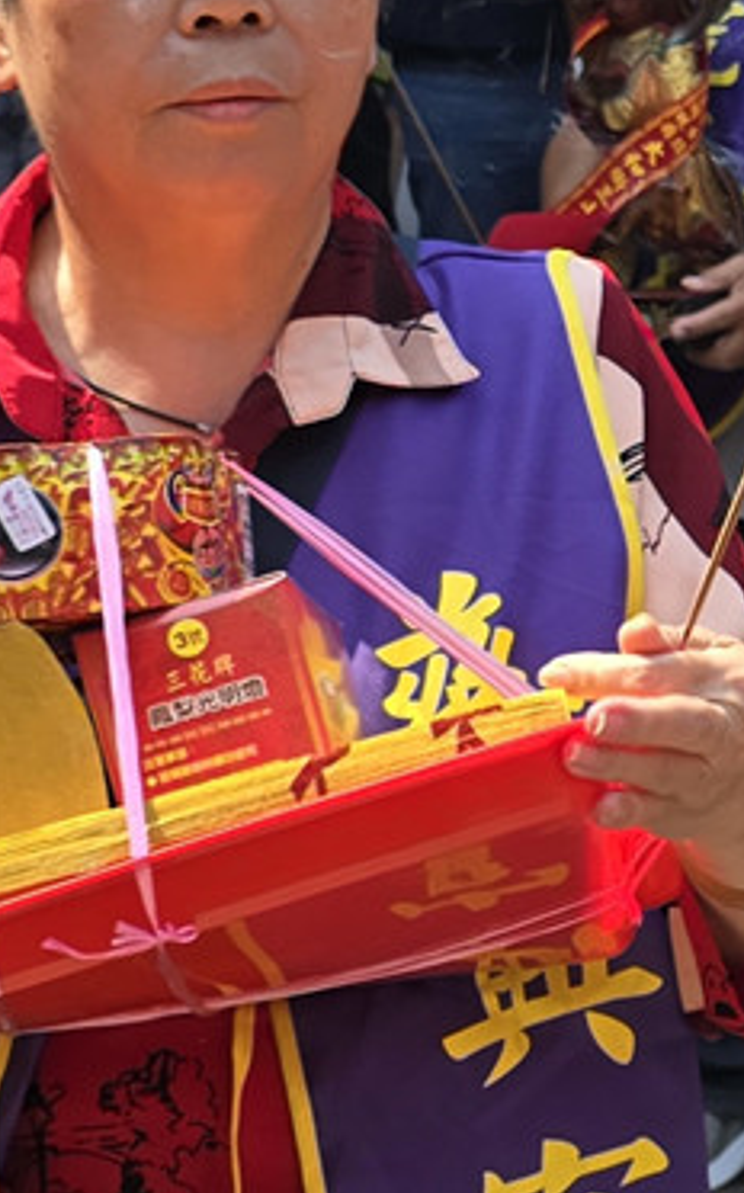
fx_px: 4094
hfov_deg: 9.8
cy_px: 269
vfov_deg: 16.5
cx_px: 1392
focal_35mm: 126
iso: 12
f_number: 1.7
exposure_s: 1/241
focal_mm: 6.3
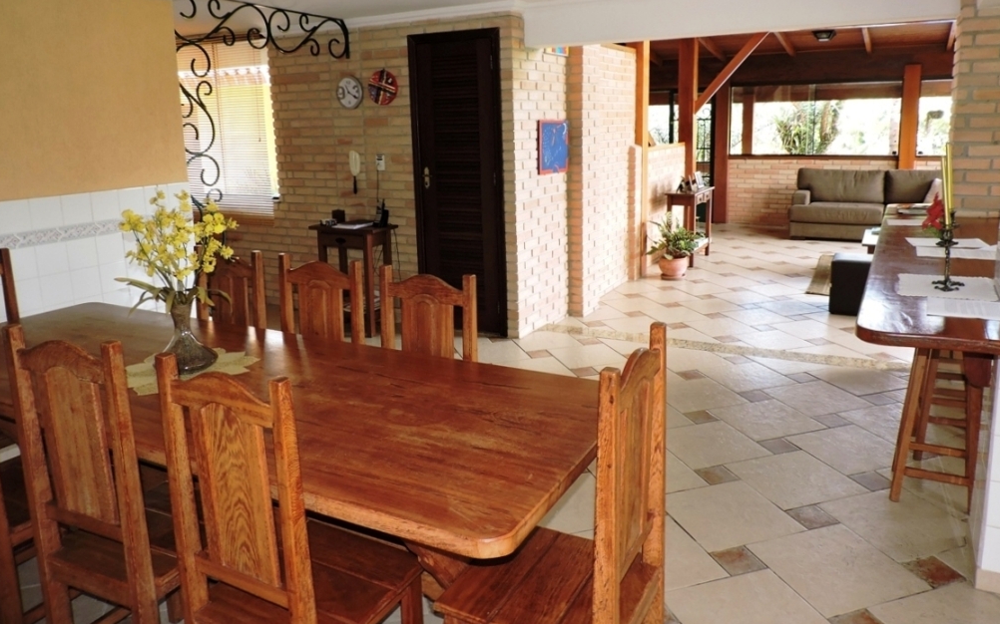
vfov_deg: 47.3
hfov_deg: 70.4
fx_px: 709
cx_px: 498
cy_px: 245
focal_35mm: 26
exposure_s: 1/40
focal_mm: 4.3
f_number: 3
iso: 180
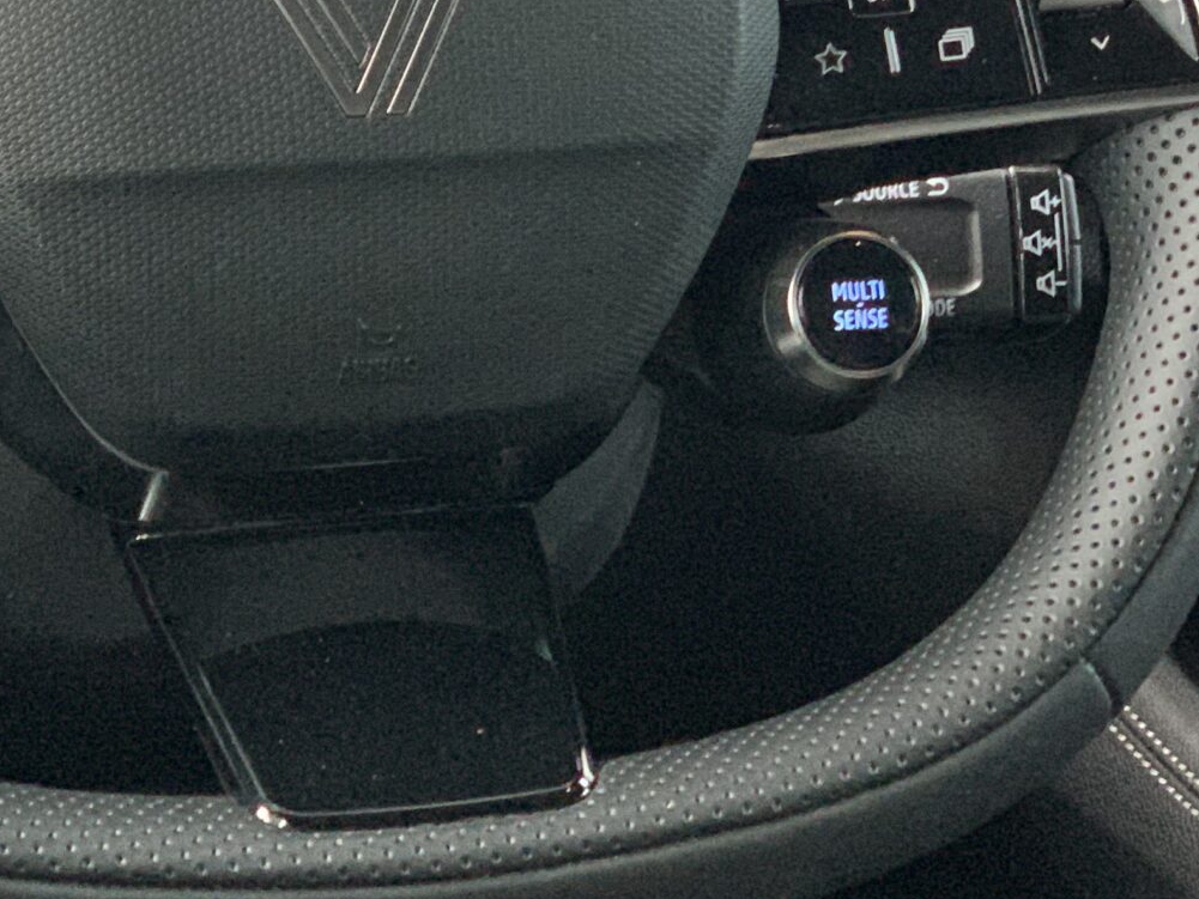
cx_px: 355
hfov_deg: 14.8
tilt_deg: -13.5
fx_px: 4607
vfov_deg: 11.0
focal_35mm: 133
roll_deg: +0.4
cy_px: -83
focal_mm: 6
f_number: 2.4
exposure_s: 1/60
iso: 250
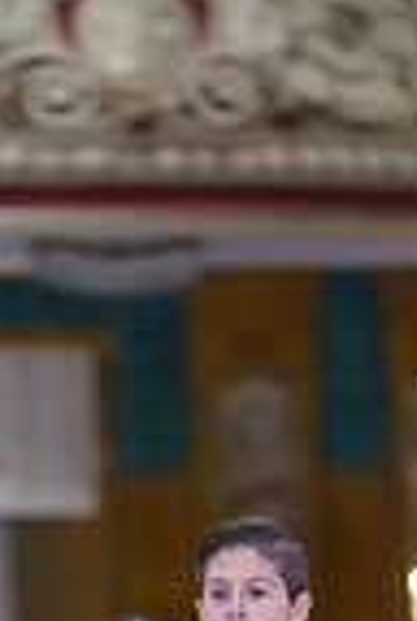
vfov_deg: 3.3
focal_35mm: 628
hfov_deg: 2.2
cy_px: 925
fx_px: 10858
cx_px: 265
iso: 400
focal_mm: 200
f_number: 2.8
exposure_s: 1/60
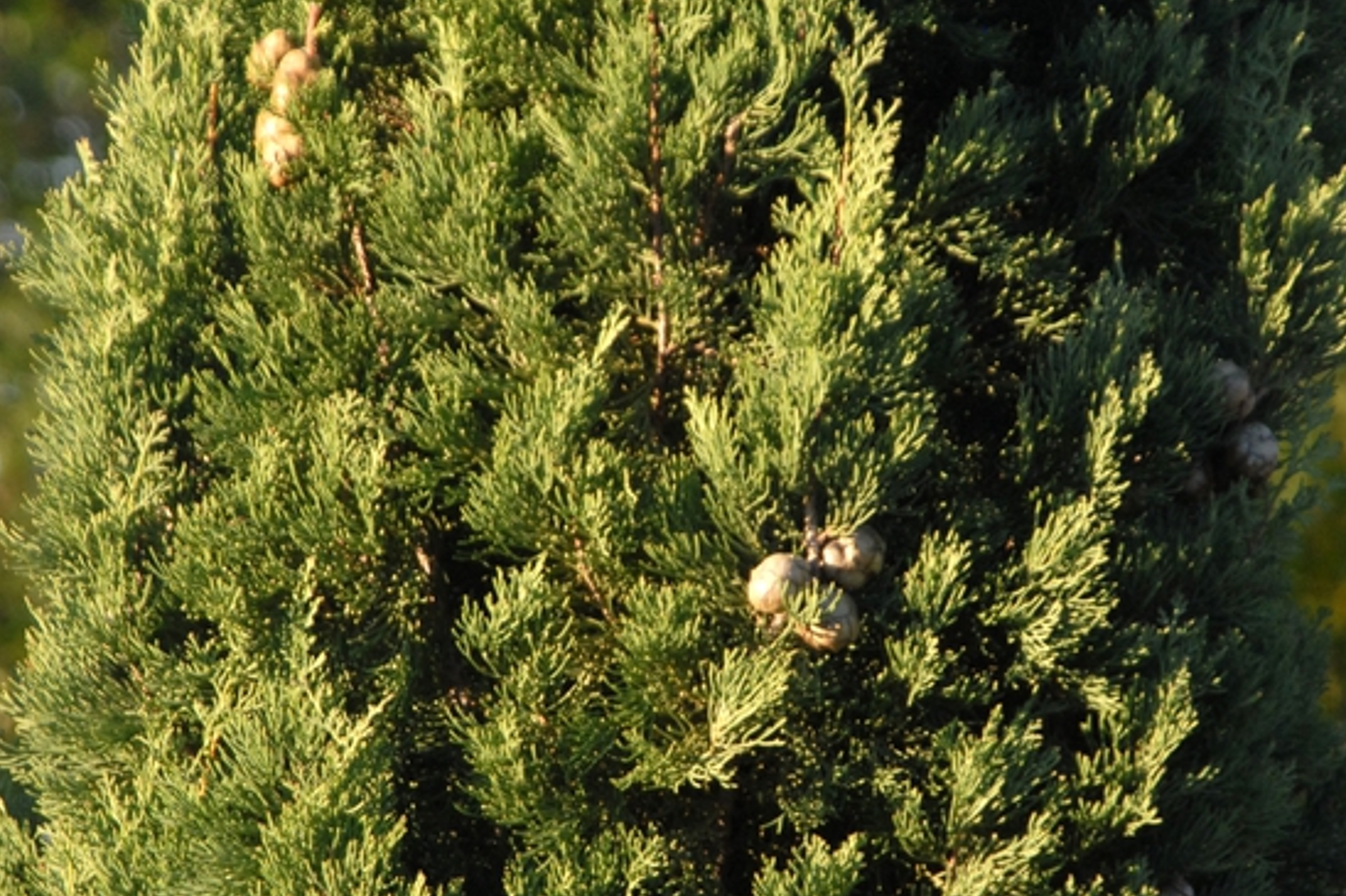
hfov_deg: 4.3
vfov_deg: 2.9
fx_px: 17828
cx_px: 723
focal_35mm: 477
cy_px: 653
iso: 400
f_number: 7.1
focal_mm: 170
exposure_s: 1/180
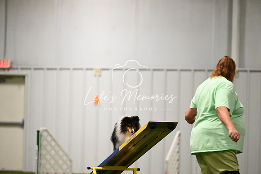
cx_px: 130
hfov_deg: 10.3
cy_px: 87
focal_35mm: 200
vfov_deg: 6.9
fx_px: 1449
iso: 12800
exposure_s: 1/800
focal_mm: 200
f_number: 3.2
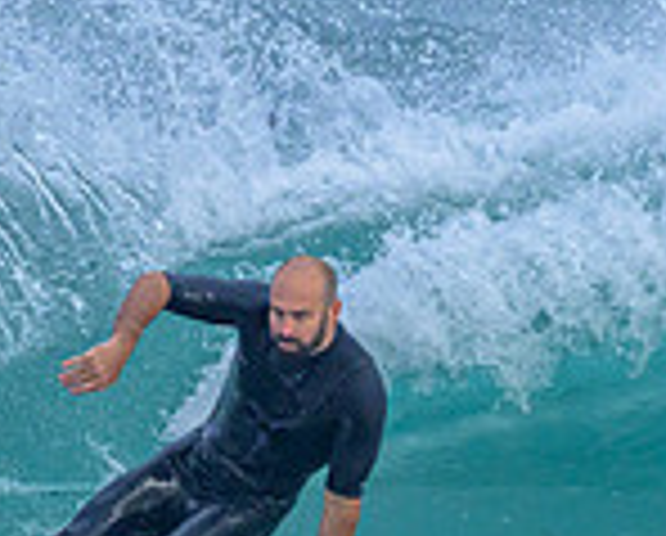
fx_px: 81449
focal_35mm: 4124
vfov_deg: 0.4
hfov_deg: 0.5
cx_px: 508
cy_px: 713
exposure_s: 1/2000
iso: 1800
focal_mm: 1120
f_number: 9
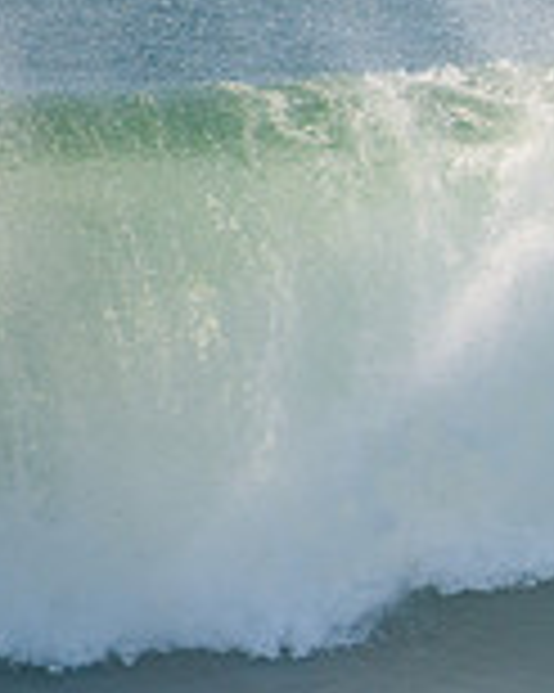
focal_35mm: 1769
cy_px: 349
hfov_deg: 0.9
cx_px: 1140
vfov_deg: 1.1
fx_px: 36292
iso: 280
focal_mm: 500
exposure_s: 1/1600
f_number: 5.6
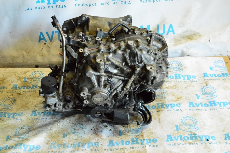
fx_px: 345
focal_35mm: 54
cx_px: 115
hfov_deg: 36.9
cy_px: 76
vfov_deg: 25.0
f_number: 6.3
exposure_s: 1/250
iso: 6400
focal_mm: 36
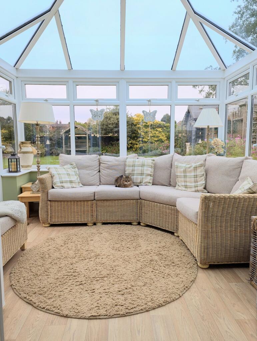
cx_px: 128
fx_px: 237
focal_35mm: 24
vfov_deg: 71.5
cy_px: 170
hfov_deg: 56.9
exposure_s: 1/492
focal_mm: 6.81
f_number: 1.85
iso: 46
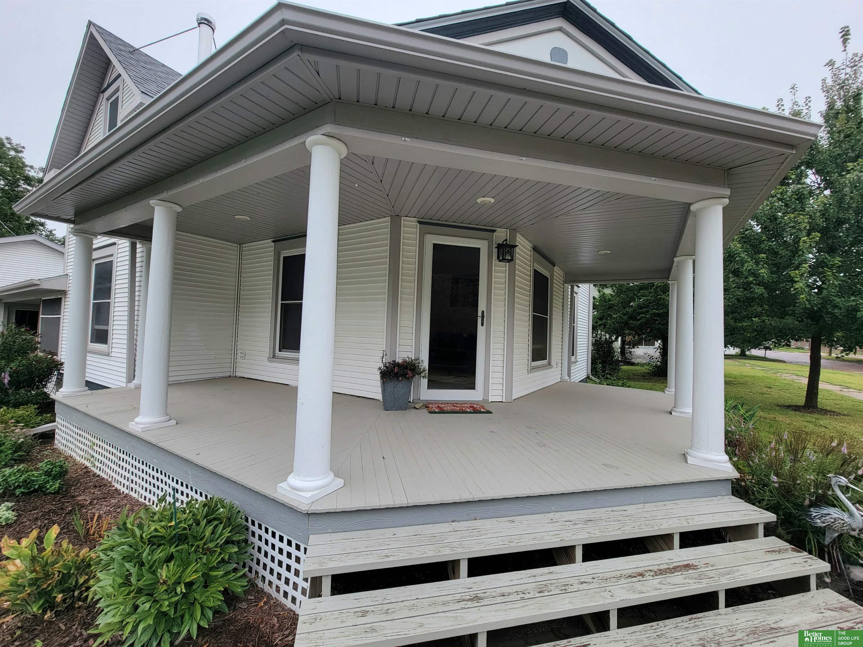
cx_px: 432
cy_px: 324
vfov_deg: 89.9
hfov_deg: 106.2
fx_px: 324
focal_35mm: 13
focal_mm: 2.2
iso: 50
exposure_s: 1/385
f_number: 2.2
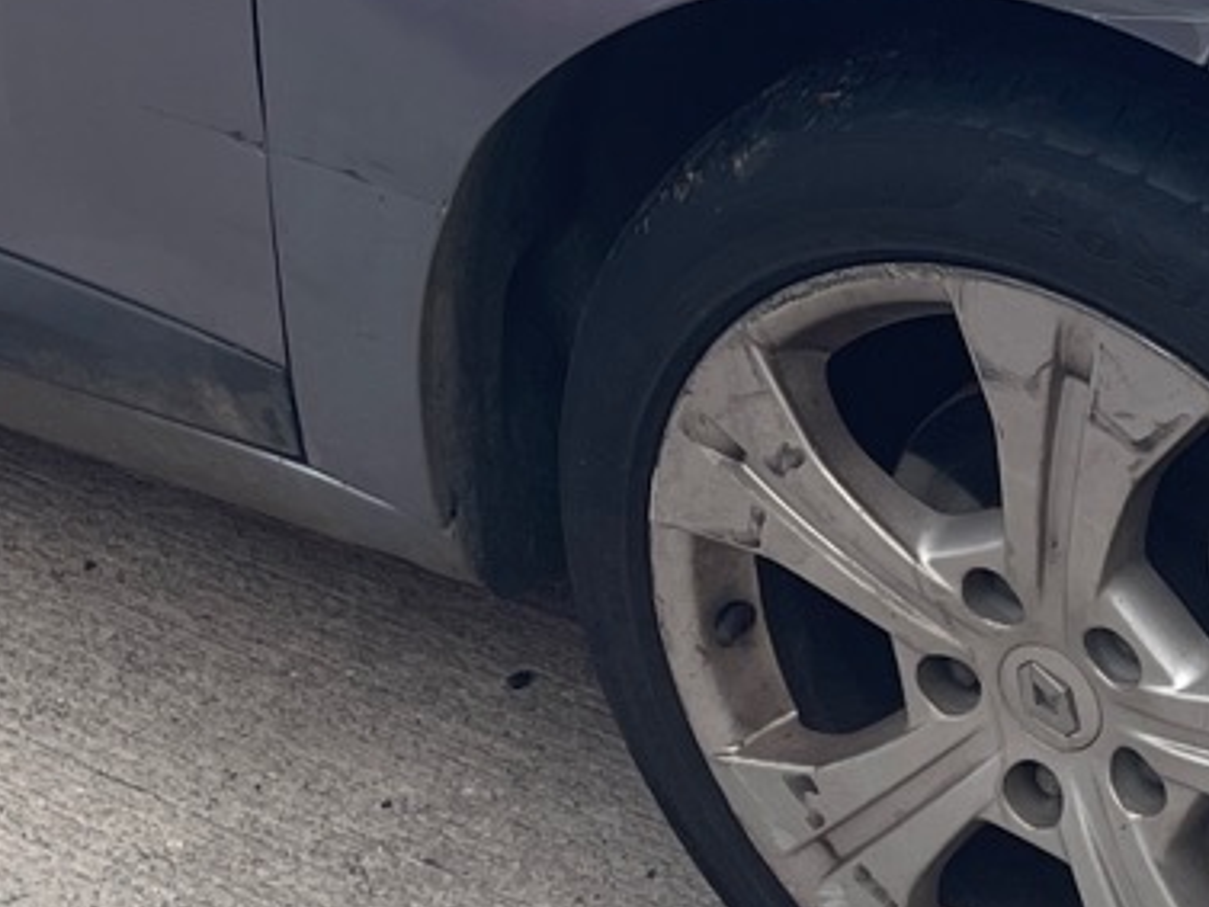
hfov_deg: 15.9
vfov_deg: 11.6
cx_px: 587
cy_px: -295
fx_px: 4332
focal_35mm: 124
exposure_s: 1/734
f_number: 1.6
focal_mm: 4.2
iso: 32
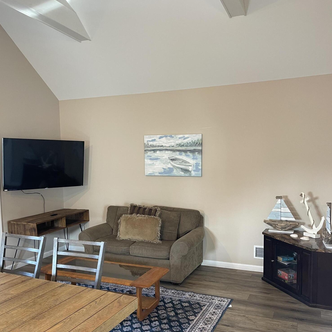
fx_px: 326
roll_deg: +0.2
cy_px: 197
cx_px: 165
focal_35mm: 30
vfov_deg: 53.7
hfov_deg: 54.0
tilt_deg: -5.2
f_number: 1.6
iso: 200
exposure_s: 1/60
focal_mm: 5.1
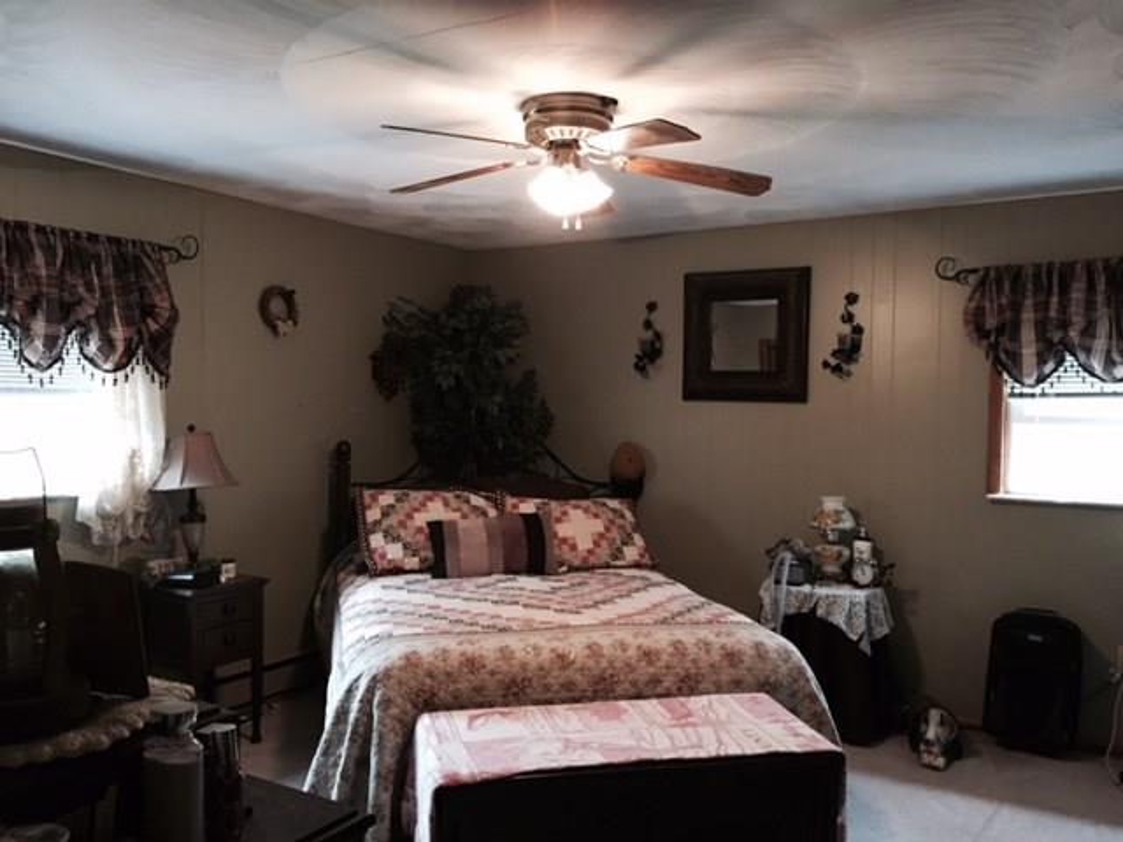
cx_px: 562
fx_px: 941
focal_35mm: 29
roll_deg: -1.0
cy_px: 421
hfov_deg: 61.7
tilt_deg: -3.4
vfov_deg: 48.2
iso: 200
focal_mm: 4.15
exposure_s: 1/30
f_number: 2.2
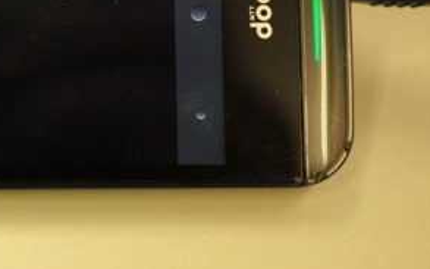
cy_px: -48
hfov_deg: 15.8
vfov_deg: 10.3
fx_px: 1465
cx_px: -138
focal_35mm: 125
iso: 200
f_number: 2.8
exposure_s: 1/50
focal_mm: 30
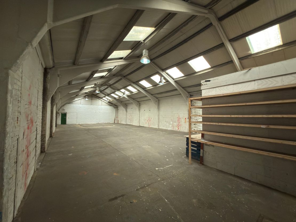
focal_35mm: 14
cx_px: 148
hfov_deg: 102.1
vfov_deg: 85.7
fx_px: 120
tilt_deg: +2.3
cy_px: 111
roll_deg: -1.1
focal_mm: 2.22
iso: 250
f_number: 2.2
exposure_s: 1/20
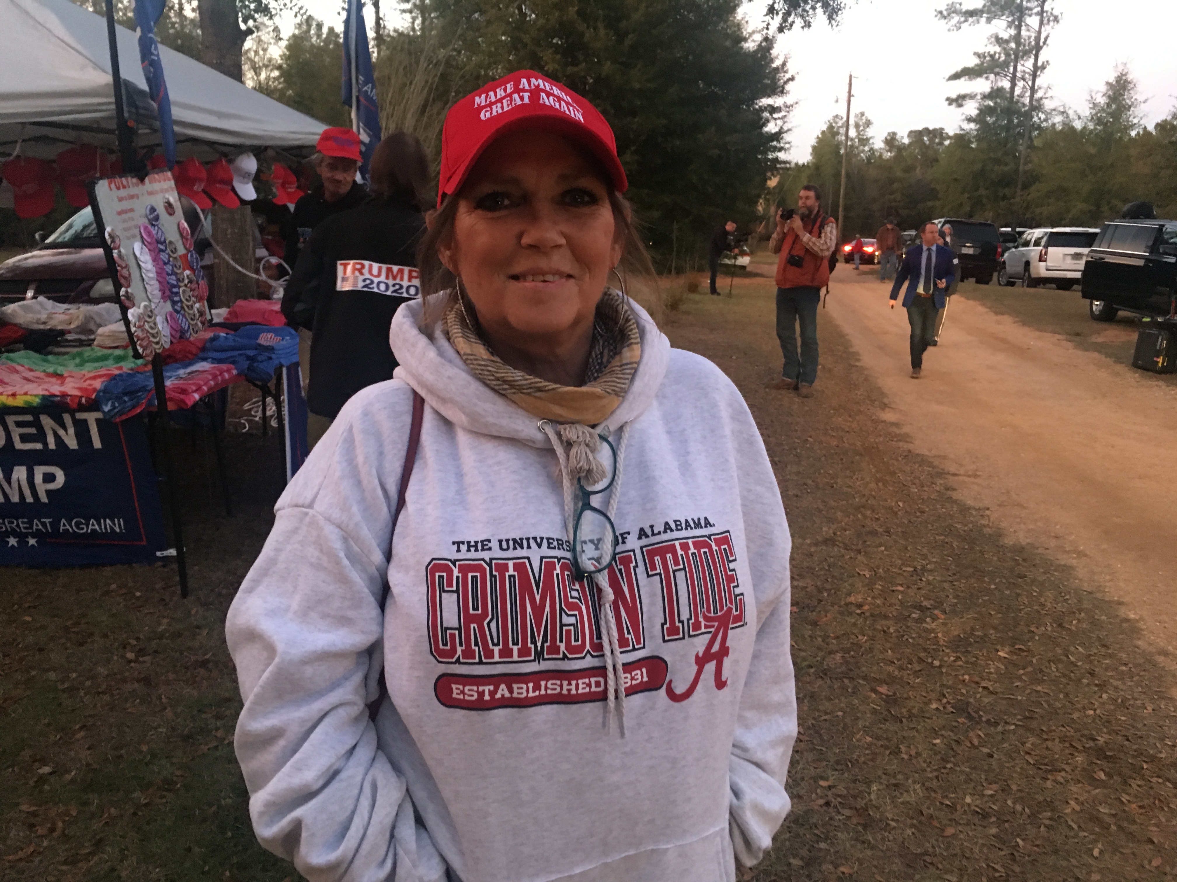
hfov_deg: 61.7
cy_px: 441
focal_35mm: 29
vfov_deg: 48.2
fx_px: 986
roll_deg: -0.8
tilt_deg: -14.6
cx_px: 588
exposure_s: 1/15
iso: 200
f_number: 2.2
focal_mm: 4.15
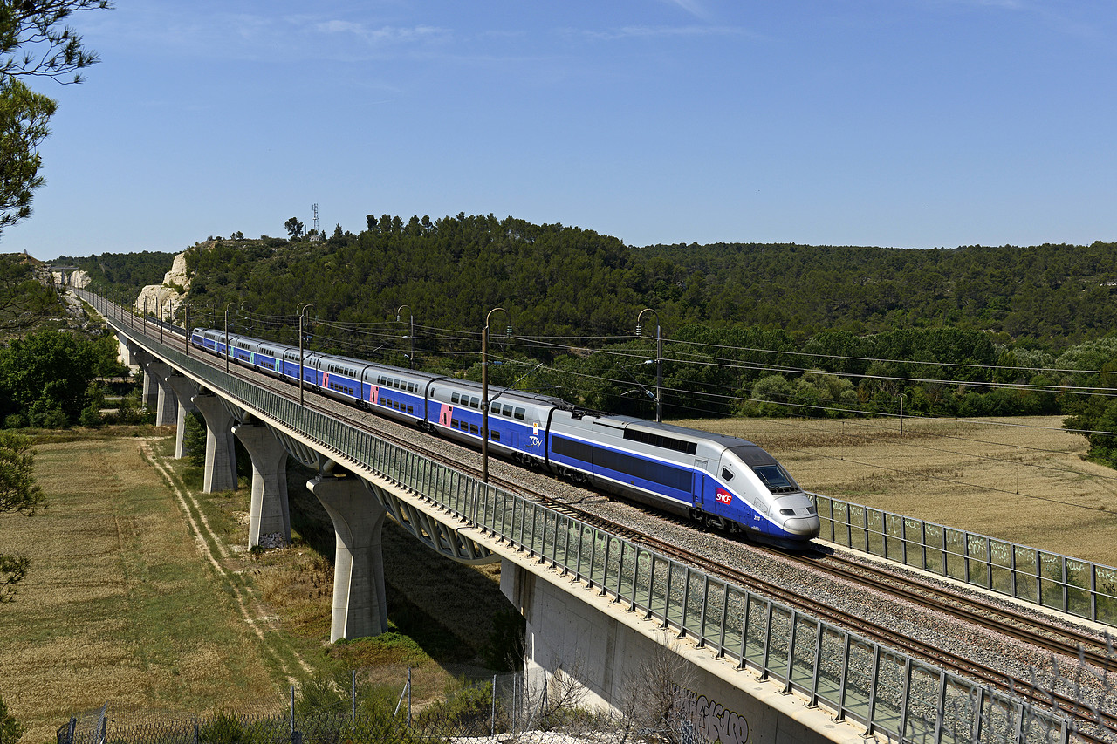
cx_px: 558
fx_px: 900
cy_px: 372
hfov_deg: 63.7
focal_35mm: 29
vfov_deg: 45.0
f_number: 6.3
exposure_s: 1/2000
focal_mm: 29
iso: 200
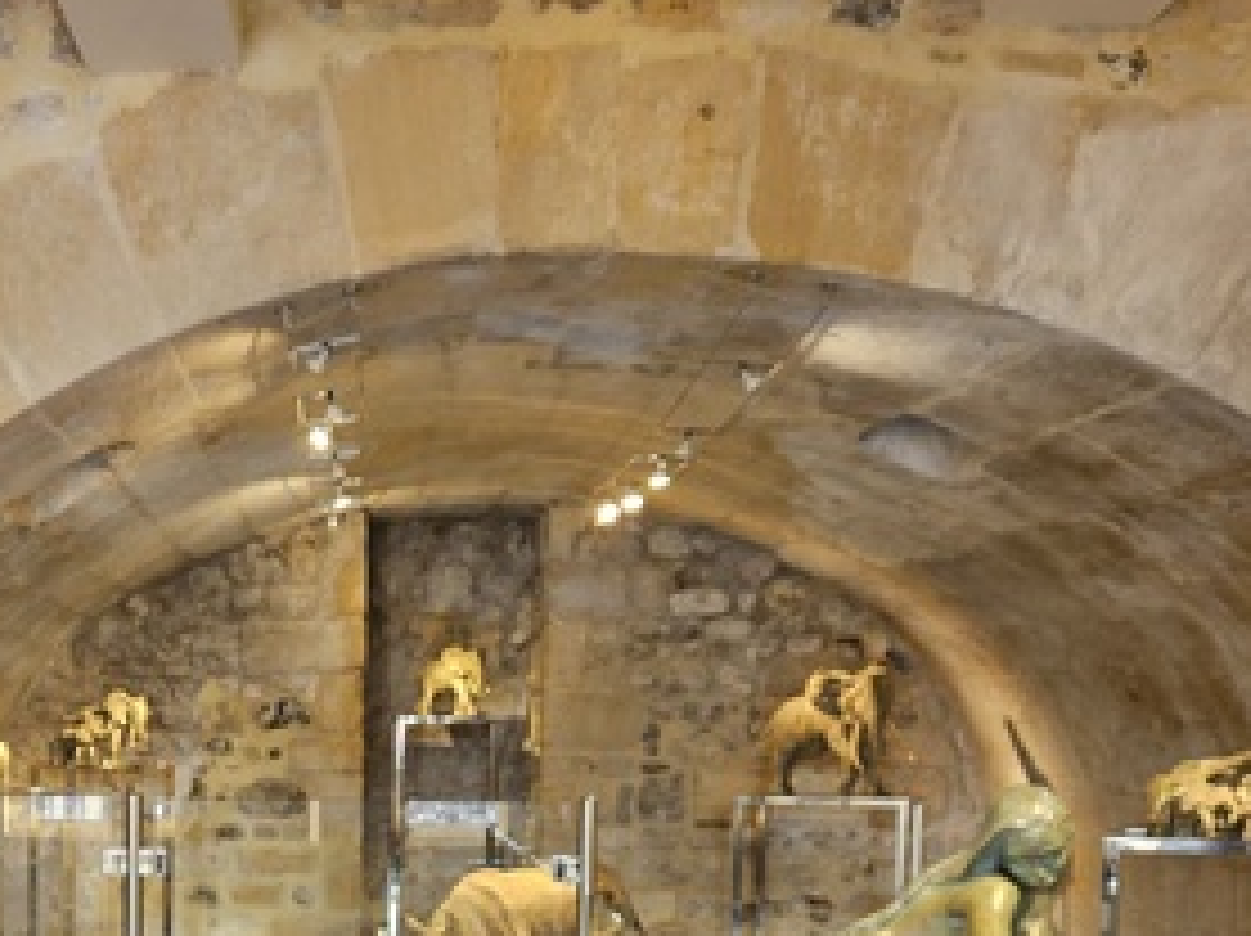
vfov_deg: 26.3
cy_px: 886
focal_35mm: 53
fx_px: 1914
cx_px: 68
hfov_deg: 33.8
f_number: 1.8
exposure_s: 1/100
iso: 100
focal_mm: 5.4
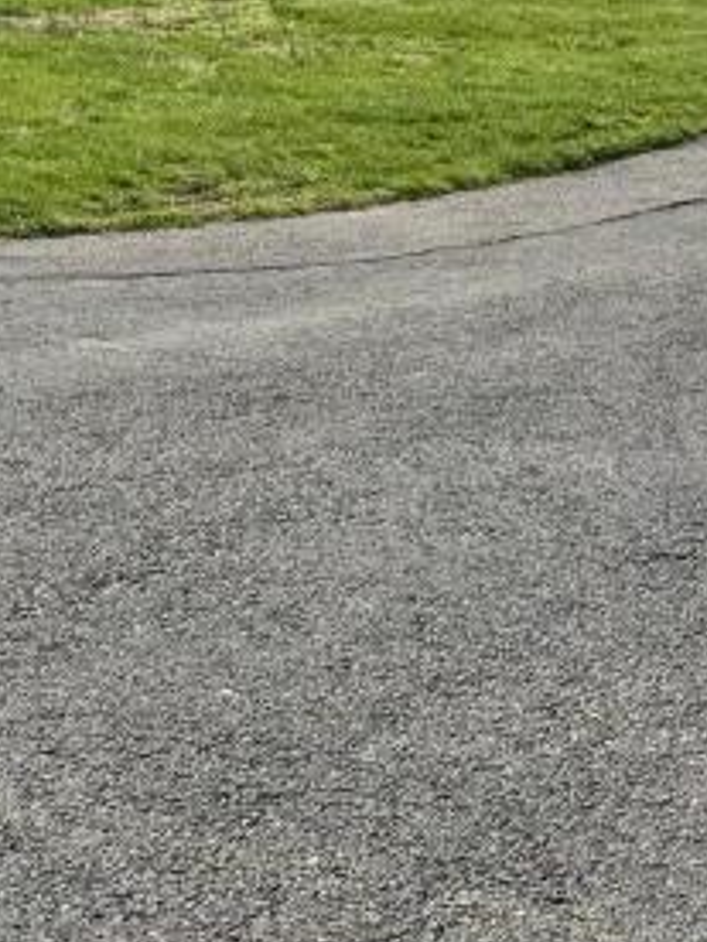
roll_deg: +0.6
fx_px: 3159
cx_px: 225
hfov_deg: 12.7
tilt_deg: -4.4
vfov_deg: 16.7
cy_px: 43
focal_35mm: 116
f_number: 1.78
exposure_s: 1/5848
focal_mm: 6.76
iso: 64
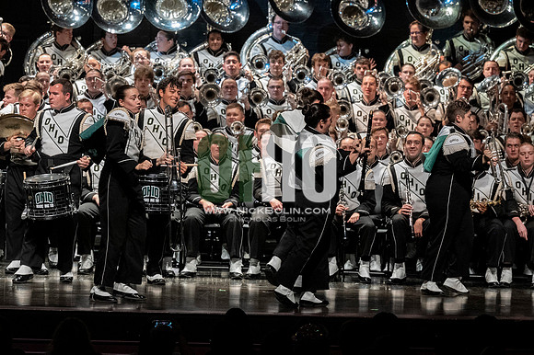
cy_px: 178
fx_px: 3113
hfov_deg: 9.8
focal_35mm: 210
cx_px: 267
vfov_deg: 6.5
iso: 4000
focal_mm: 140
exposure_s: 1/500
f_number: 4
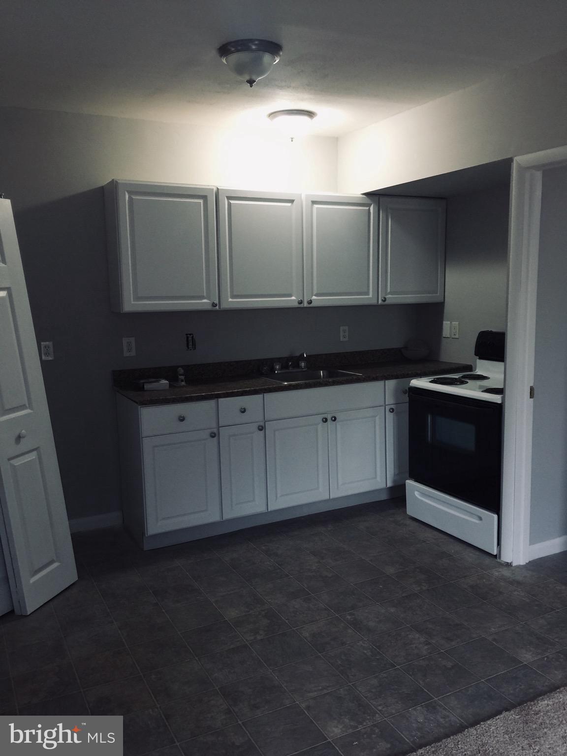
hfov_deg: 48.2
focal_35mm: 29
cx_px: 284
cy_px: 378
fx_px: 633
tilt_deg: -6.0
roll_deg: +2.0
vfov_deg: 61.7
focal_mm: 4.15
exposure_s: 1/15
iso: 40
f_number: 2.2
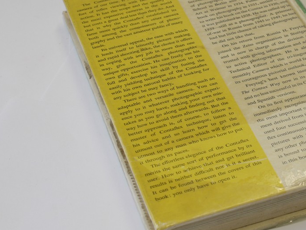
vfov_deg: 14.2
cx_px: 247
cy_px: 92
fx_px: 919
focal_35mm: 104
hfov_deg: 18.7
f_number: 7.1
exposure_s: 1/40
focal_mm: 30
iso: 200
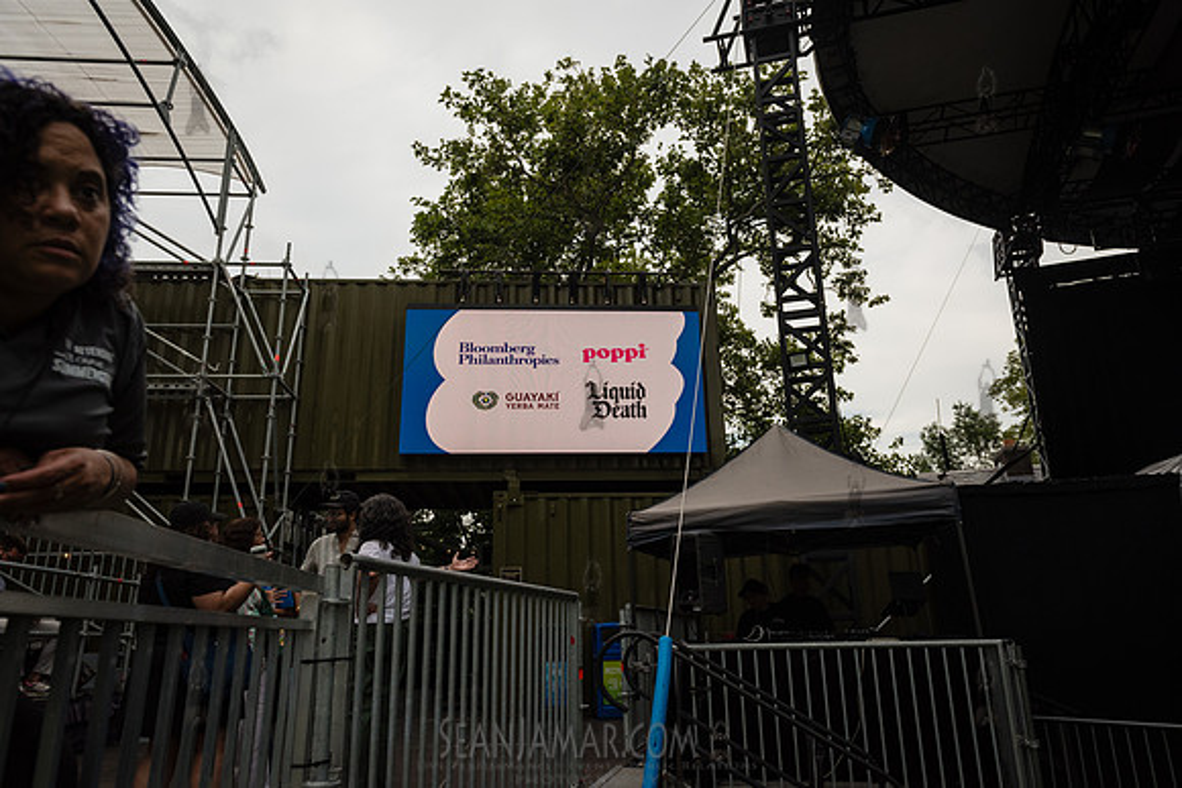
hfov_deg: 73.7
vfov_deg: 53.2
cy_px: 394
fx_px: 788
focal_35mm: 24
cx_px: 591
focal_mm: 24
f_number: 4.5
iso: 1000
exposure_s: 1/3200
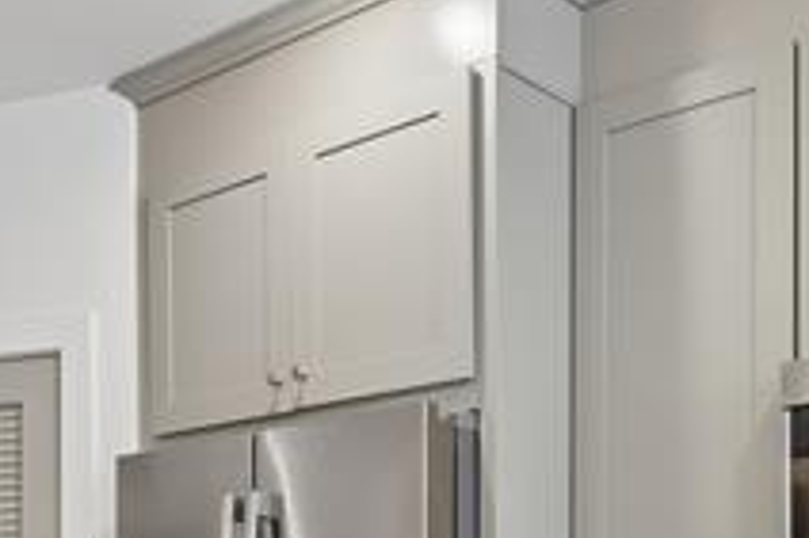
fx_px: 1302
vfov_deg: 21.4
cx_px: 267
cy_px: 675
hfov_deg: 34.2
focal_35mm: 58
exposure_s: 1/1.67
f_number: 11
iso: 100
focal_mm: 12
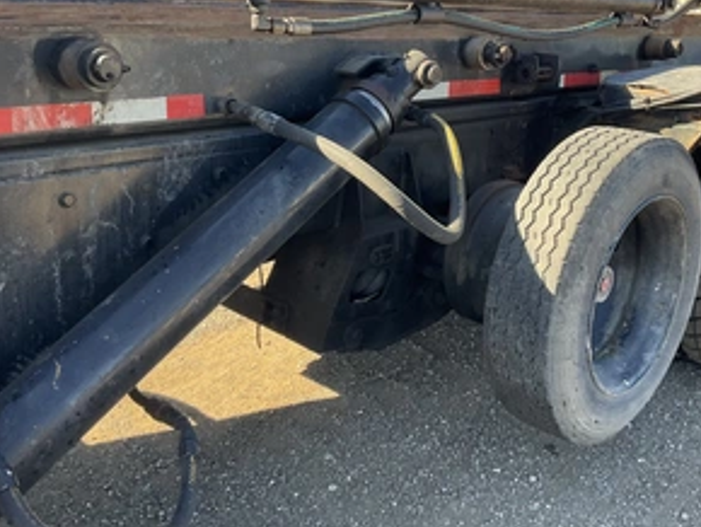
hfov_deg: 46.5
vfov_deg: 35.9
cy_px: 220
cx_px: 423
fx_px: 811
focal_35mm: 40
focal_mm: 3
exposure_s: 1/167
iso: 25
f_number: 1.8
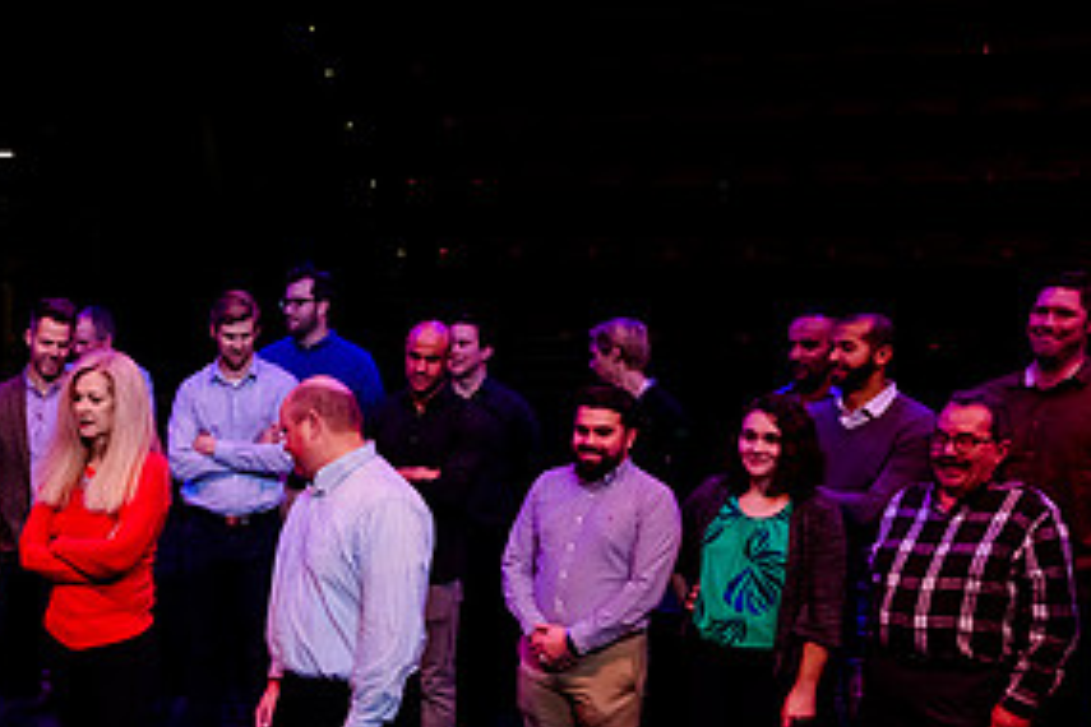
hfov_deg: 35.3
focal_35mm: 53
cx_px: 107
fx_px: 1606
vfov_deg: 25.2
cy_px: 549
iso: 3200
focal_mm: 26
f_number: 4.5
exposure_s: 1/320
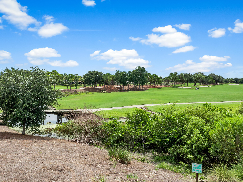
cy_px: 92
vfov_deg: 45.4
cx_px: 115
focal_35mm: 31
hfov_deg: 58.3
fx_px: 218
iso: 100
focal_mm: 10.26
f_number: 6.3
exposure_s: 1/500
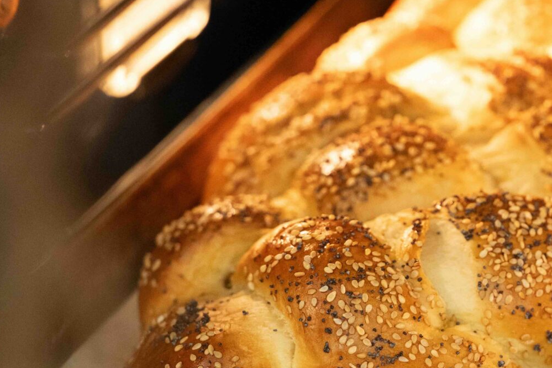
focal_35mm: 269
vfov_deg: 5.1
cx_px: 431
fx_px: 4124
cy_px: 308
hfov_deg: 7.6
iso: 2200
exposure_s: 1/160
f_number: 3
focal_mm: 105
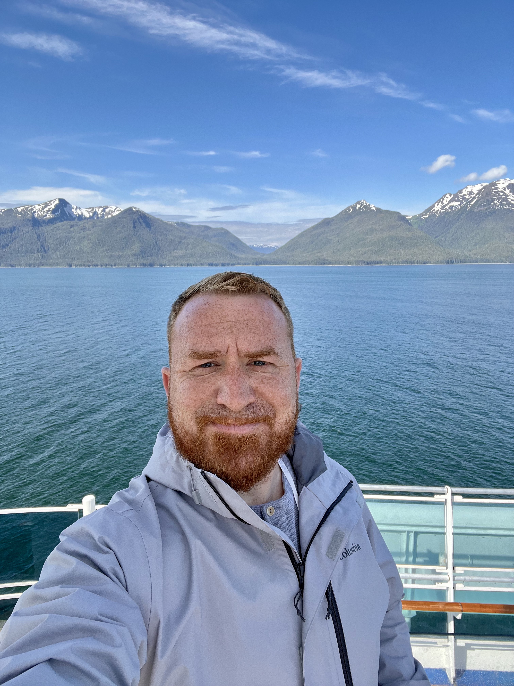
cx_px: 257
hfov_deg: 58.9
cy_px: 343
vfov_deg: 73.9
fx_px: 455
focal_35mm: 23
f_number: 2.2
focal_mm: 2.71
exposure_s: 1/416
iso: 32
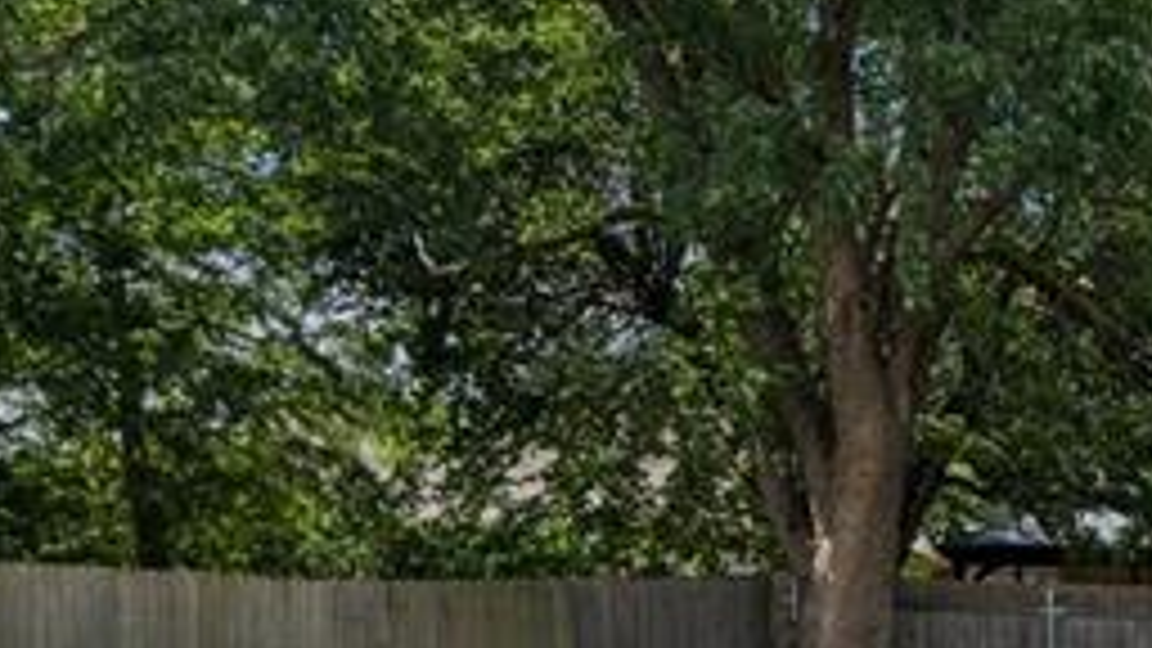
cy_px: 644
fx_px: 2047
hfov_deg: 26.4
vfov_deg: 17.6
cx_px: 1523
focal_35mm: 67
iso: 200
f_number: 8
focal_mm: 16
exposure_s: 1/320
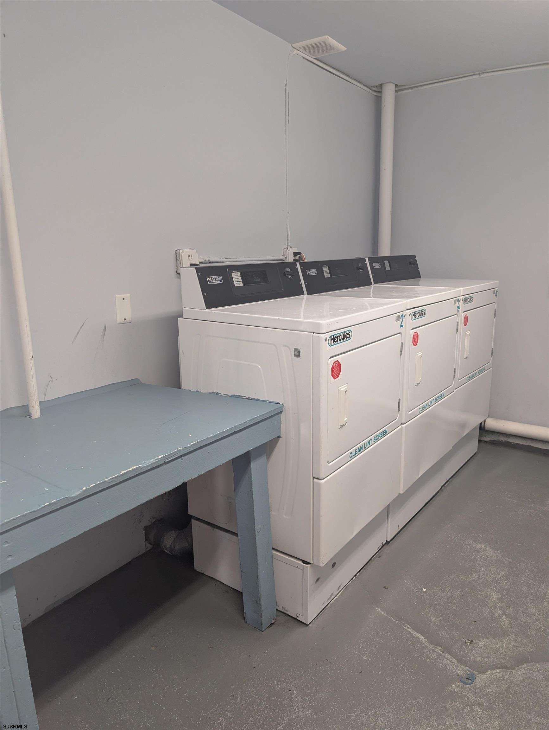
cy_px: 365
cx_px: 274
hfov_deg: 56.9
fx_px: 506
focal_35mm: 24
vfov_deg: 71.5
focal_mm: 6.9
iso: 442
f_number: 1.68
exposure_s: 1/106
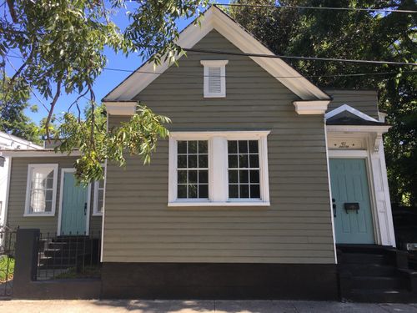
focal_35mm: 29
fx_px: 349
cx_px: 208
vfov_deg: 48.2
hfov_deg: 61.7
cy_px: 156
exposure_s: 1/503
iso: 25
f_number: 2.2
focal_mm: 4.15
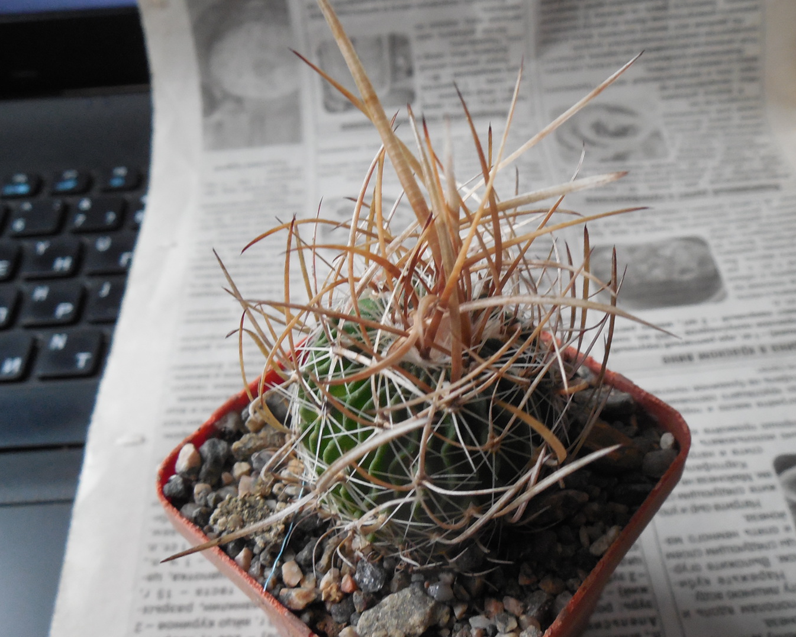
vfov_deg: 41.1
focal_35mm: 36
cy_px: 298
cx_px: 435
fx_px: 848
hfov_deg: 50.2
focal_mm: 5.6
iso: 400
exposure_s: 1/30
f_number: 3.6
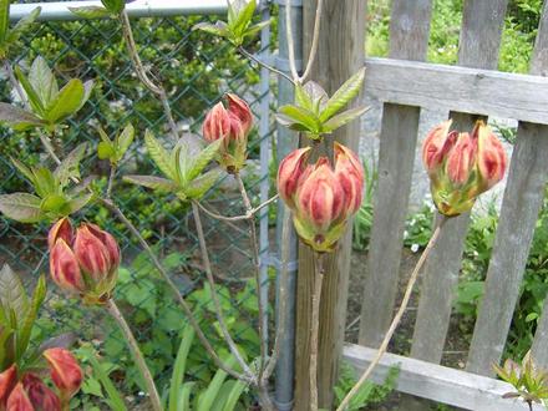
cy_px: 206
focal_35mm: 36
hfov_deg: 51.4
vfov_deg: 39.7
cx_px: 274
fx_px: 570
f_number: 2.8
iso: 100
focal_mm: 6
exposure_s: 1/307
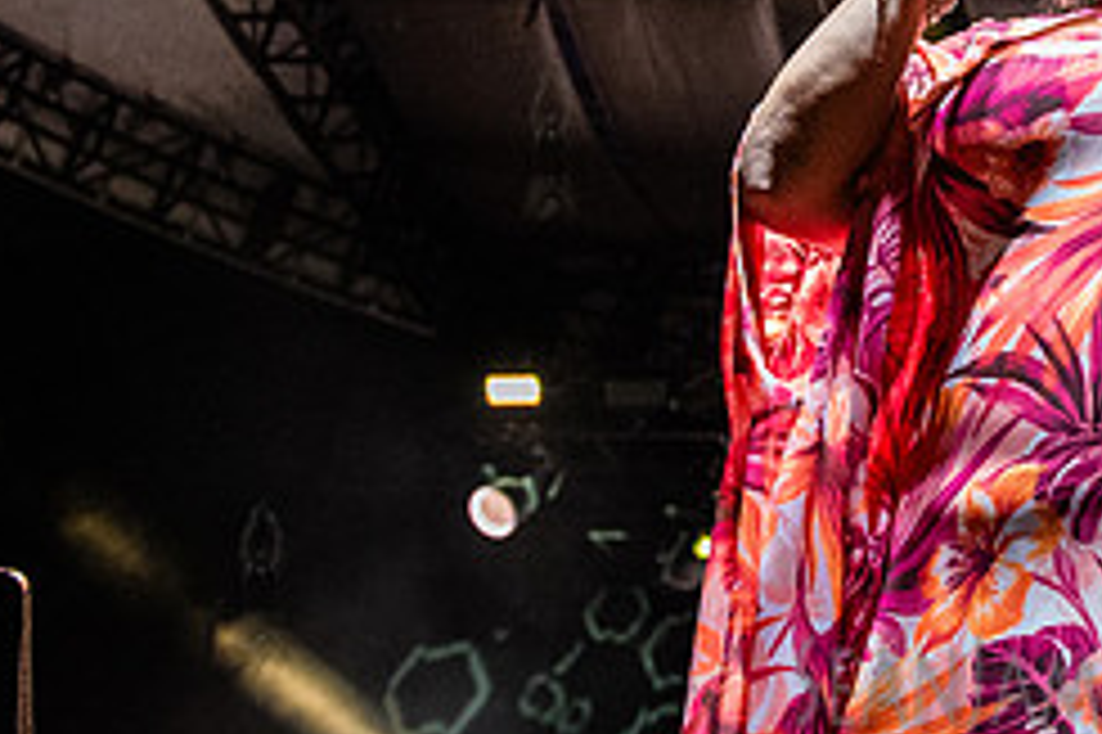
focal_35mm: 83
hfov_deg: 22.8
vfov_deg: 16.2
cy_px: 28
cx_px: 1261
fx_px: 2539
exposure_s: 1/400
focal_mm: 29
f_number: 4
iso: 6400
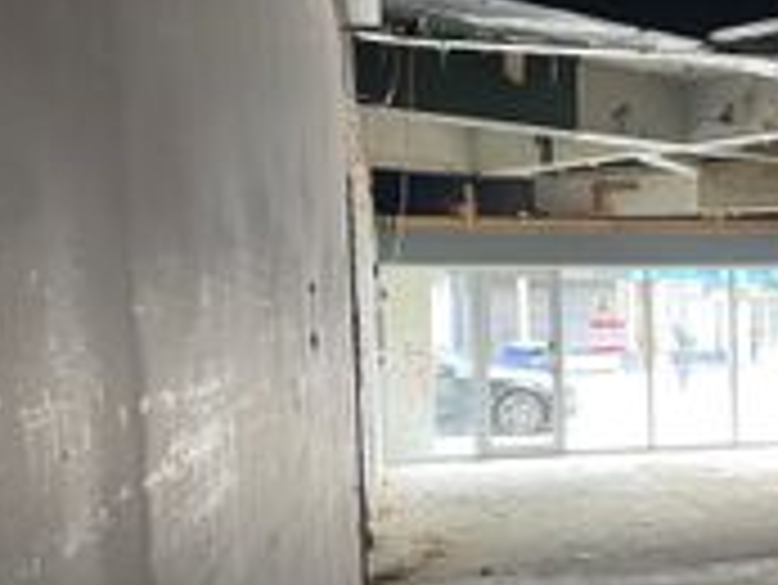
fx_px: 1349
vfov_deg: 24.3
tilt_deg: -2.1
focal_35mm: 60
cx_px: 877
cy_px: 405
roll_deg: +1.4
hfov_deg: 28.8
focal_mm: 4.2
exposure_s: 1/44
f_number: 1.6
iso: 500
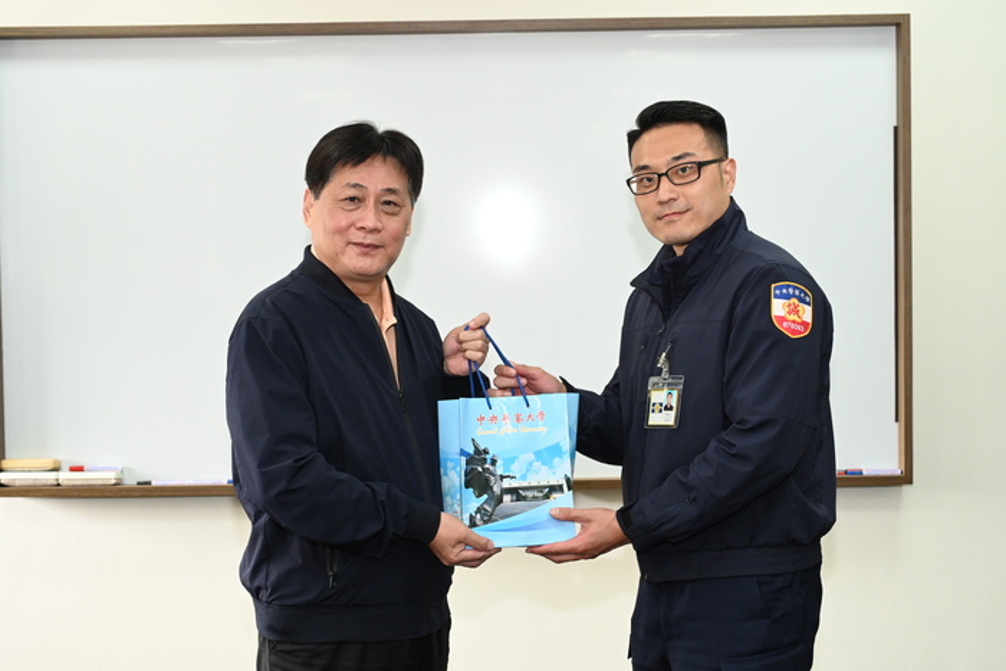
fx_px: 1537
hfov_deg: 36.2
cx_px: 503
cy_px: 336
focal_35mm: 55
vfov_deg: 24.6
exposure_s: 1/160
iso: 2500
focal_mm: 55
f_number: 6.3
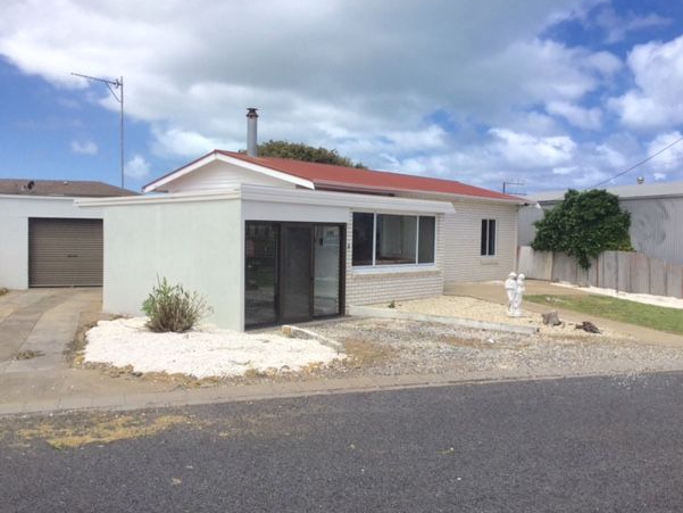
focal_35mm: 33
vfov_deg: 43.0
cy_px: 258
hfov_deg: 55.3
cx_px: 345
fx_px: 651
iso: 25
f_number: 2.4
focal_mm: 3.3
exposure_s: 1/1894
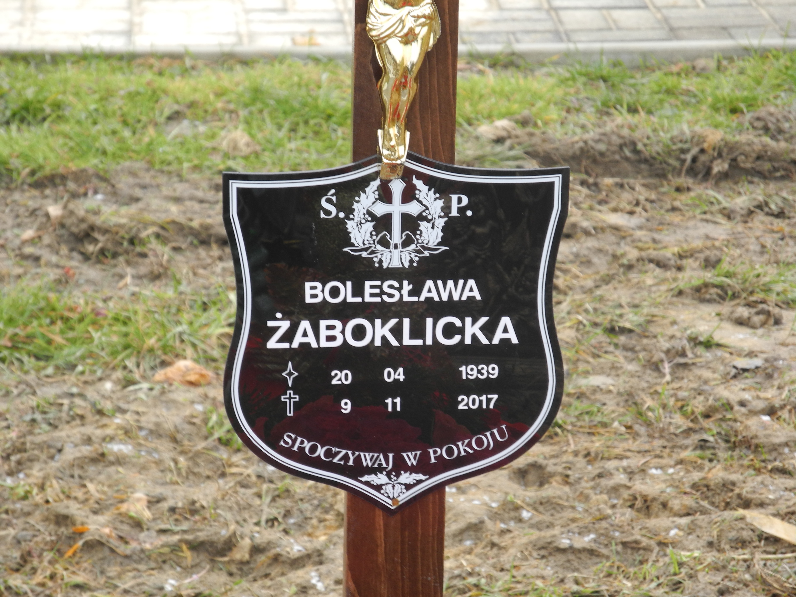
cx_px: 398
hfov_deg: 12.9
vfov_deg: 9.7
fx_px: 3518
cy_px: 298
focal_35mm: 153
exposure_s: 1/30
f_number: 5
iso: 125
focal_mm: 32.6
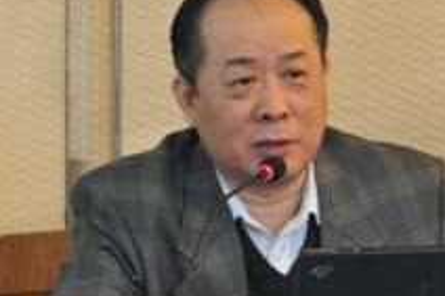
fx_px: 6645
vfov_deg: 2.6
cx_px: 351
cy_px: 164
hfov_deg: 3.8
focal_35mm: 538
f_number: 5.6
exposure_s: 1/2.5
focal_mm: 170
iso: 250
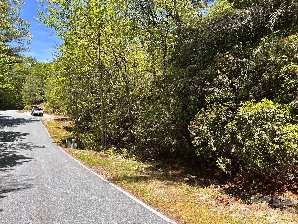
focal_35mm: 26
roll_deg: -0.4
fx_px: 224
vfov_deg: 53.1
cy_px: 112
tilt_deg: +0.0
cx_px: 149
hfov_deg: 67.3
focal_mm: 5.7
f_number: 1.5
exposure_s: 1/1553
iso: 50
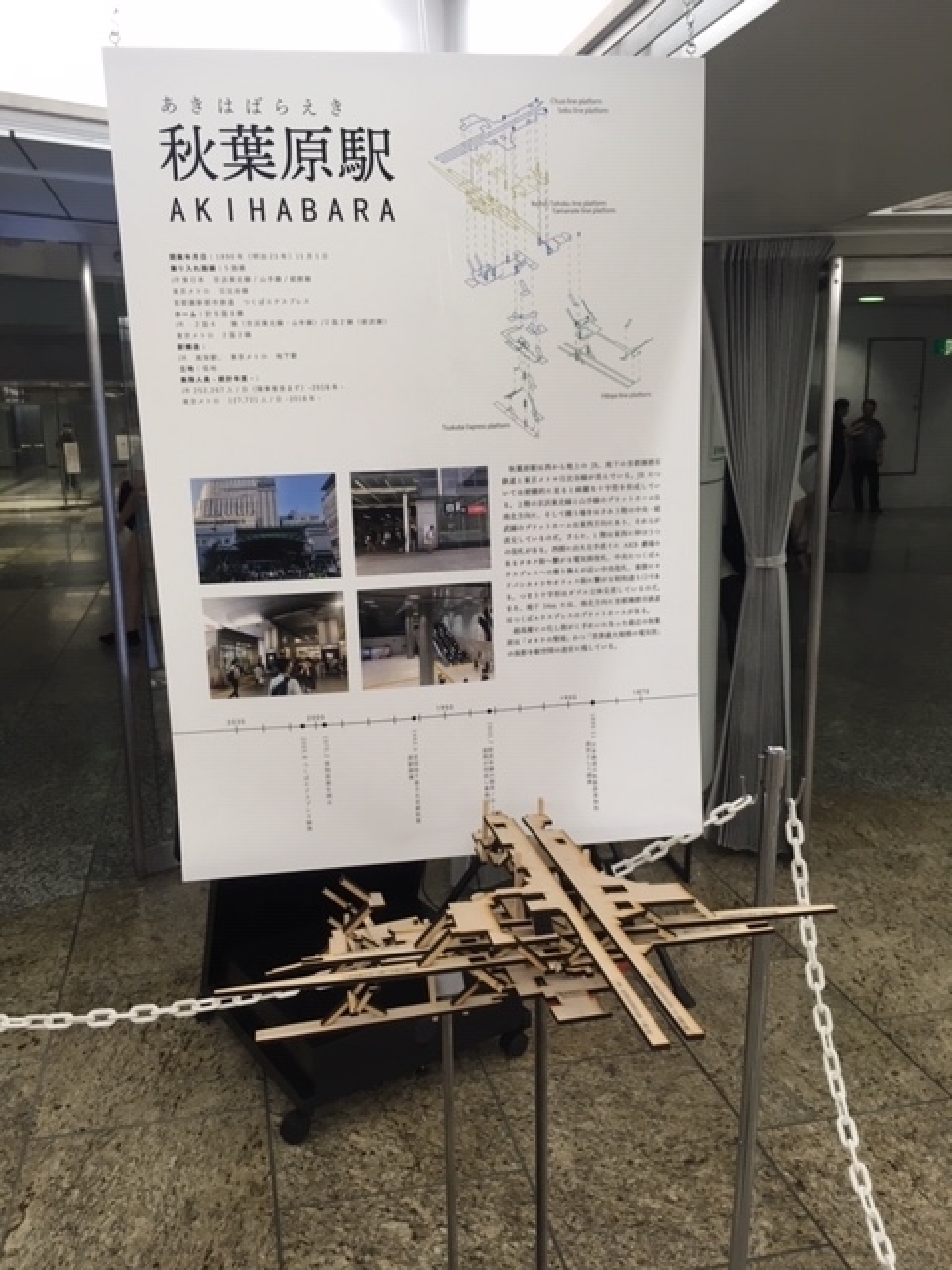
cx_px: 476
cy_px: 635
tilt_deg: -13.8
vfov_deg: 61.7
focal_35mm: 29
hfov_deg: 48.2
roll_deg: -0.3
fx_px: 1063
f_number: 2.2
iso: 25
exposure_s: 1/33
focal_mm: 4.15
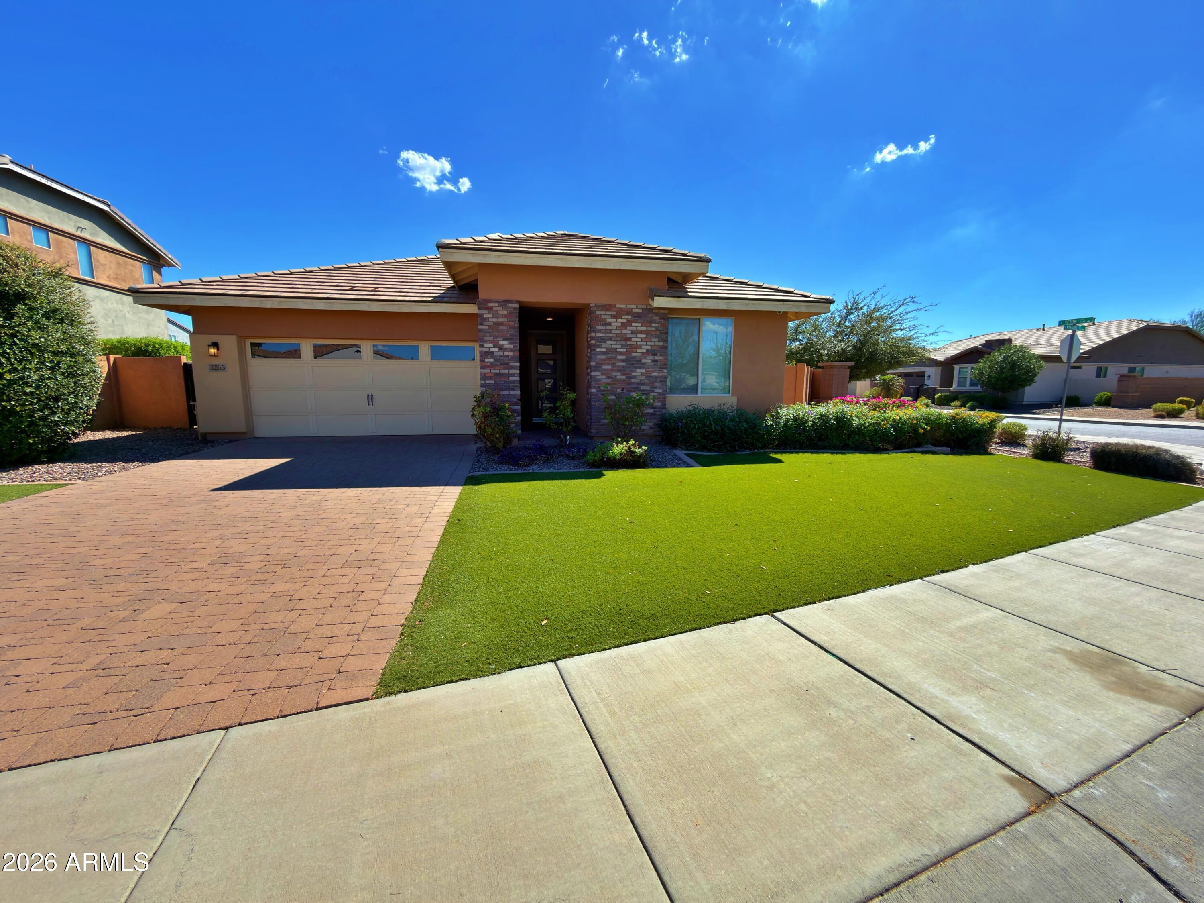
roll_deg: +0.1
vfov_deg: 85.7
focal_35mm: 14
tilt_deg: -7.3
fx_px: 487
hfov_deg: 102.1
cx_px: 602
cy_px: 452
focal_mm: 2.22
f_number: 2.2
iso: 20
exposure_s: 1/854
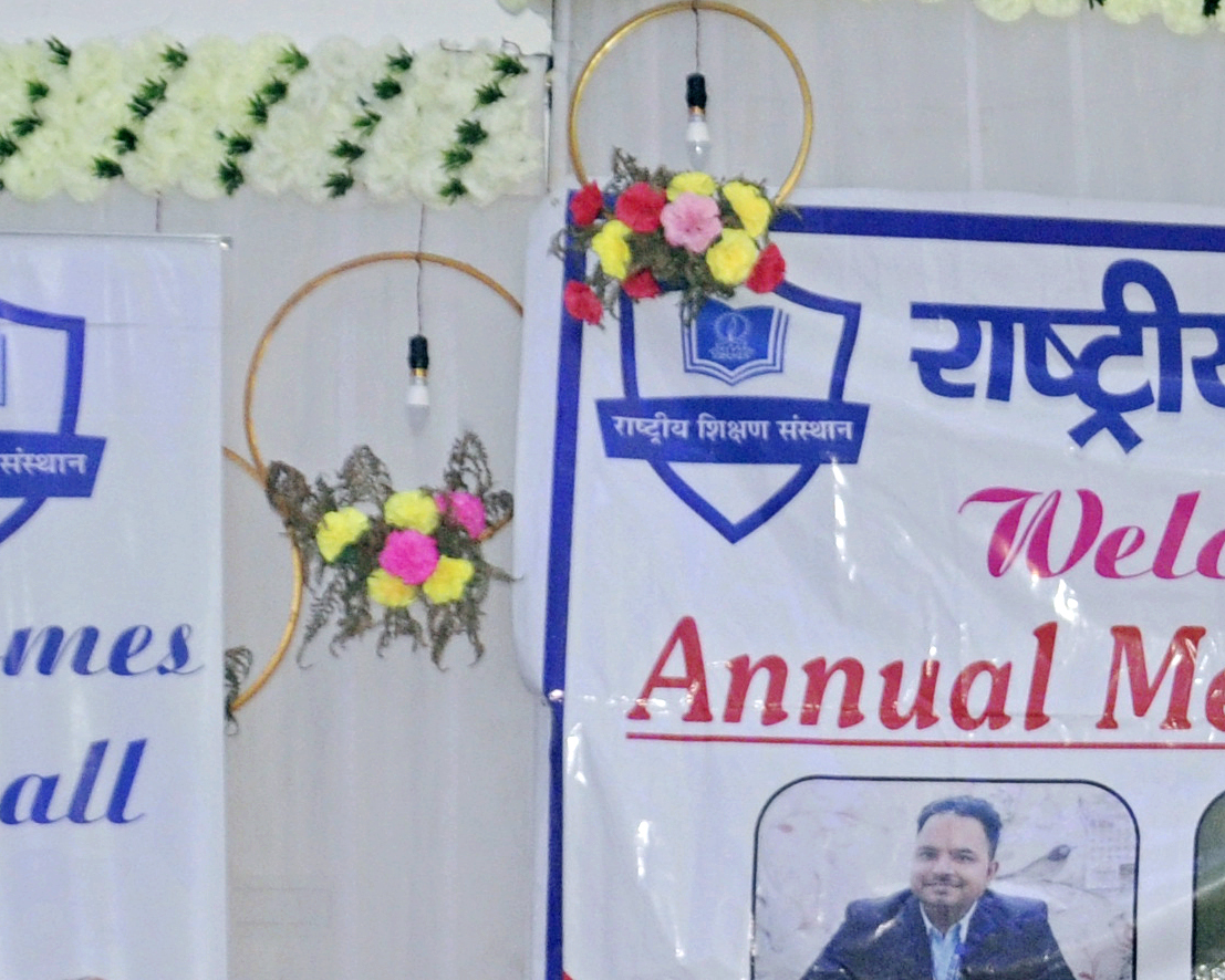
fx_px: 3554
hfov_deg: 17.8
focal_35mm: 98
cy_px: 918
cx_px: 1768
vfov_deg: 15.5
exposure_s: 1/125
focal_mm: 18
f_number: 5.6
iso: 500
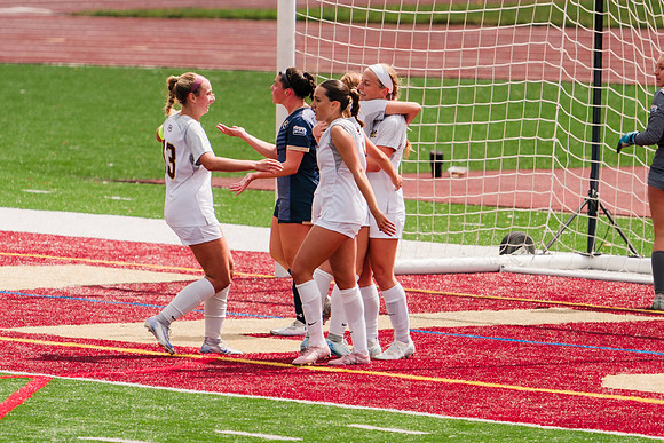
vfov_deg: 2.2
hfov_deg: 3.3
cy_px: 152
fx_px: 11579
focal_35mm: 628
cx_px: 332
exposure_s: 1/1600
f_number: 6.3
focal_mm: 478
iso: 320
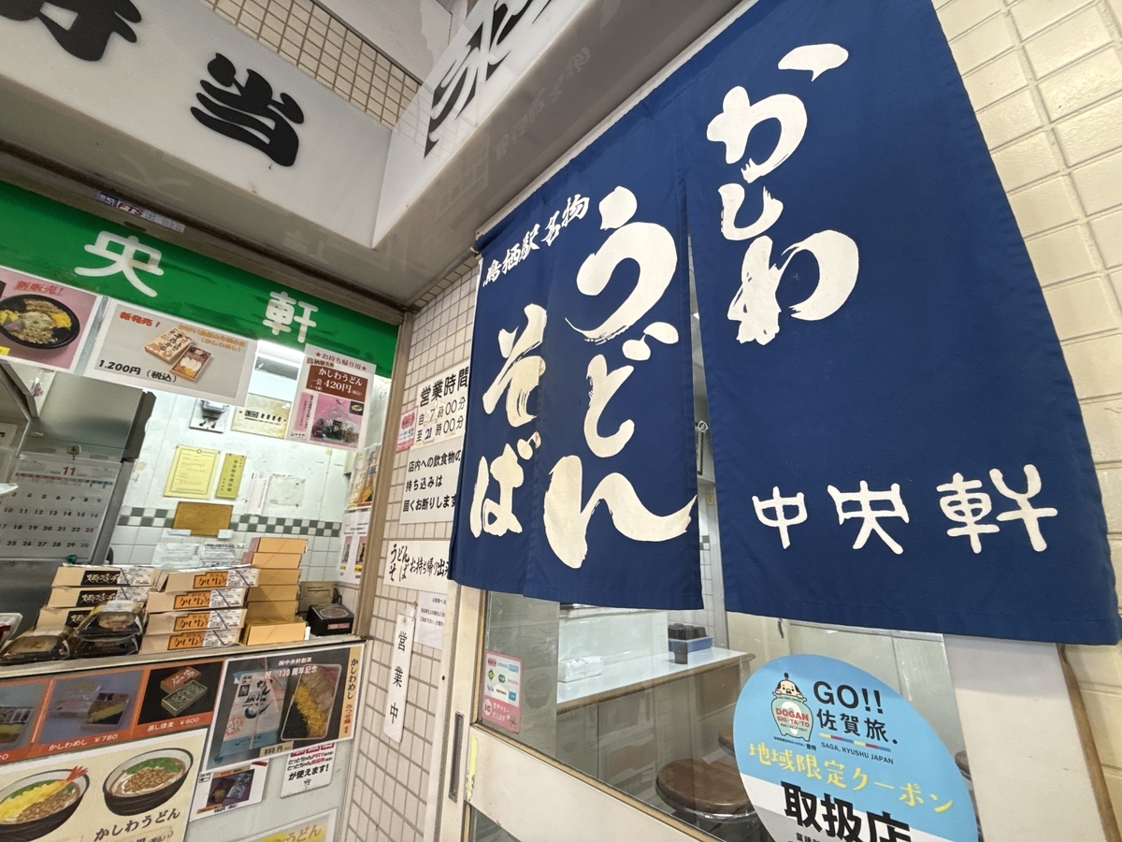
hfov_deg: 102.1
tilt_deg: +17.2
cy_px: 421
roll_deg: -1.9
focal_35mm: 14
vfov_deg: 85.7
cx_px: 561
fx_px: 454
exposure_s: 1/60
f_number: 2.2
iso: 200
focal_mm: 2.22
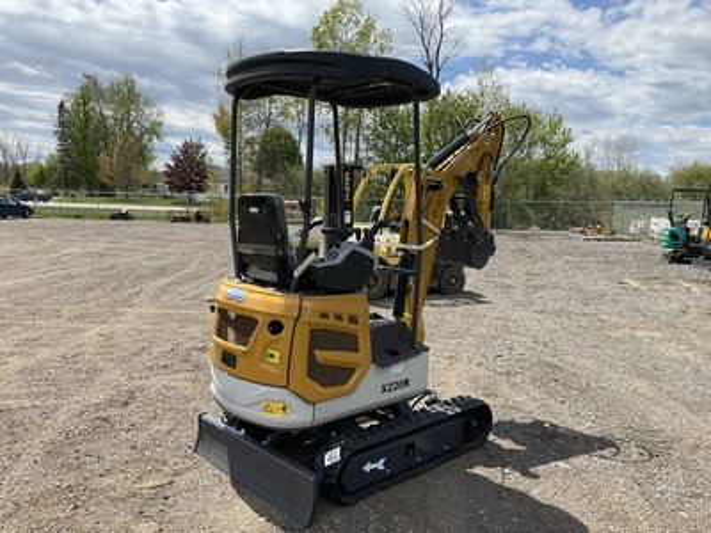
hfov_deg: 61.7
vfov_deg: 48.2
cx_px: 356
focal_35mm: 29
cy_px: 266
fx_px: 596
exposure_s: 1/1730
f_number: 1.8
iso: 25
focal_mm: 3
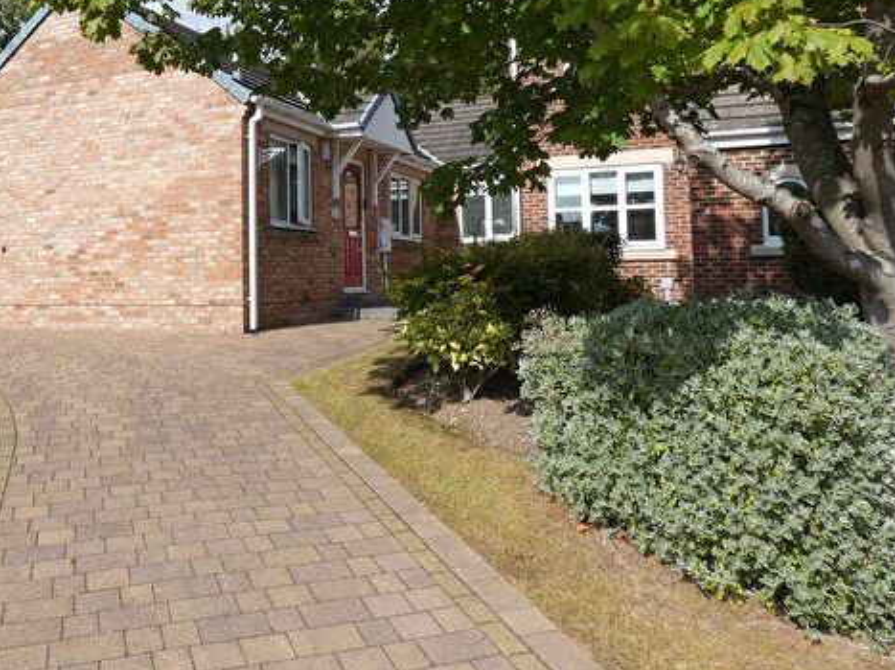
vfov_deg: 46.1
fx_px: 775
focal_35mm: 30
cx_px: 328
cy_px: 229
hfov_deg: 59.1
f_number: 3.5
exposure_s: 1/1000
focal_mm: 3.6
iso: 80
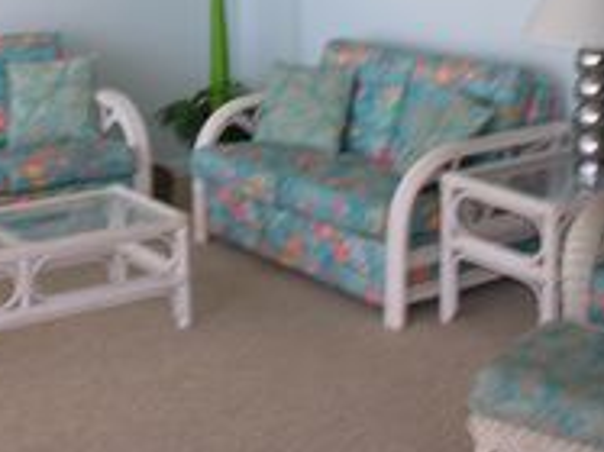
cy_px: 55
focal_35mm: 69
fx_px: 1203
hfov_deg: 27.9
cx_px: 184
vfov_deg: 20.9
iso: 50
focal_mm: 8.9
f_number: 3.2
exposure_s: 1/34.7
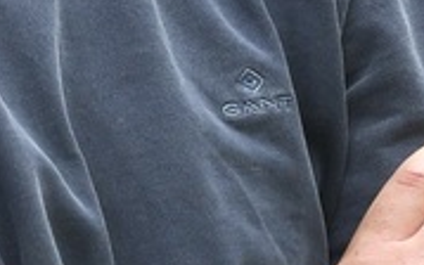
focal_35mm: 900
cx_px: -104
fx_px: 10403
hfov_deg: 2.3
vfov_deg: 1.5
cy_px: -164
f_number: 7.1
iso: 250
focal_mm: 110
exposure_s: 1/250
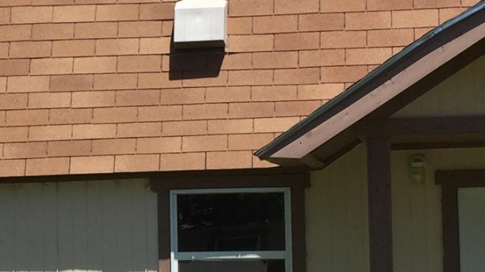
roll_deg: +1.7
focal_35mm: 123
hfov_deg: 17.3
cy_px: 173
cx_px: 114
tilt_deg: +2.4
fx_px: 1581
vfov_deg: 9.8
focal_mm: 4.15
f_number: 2.2
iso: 32
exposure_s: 1/1522
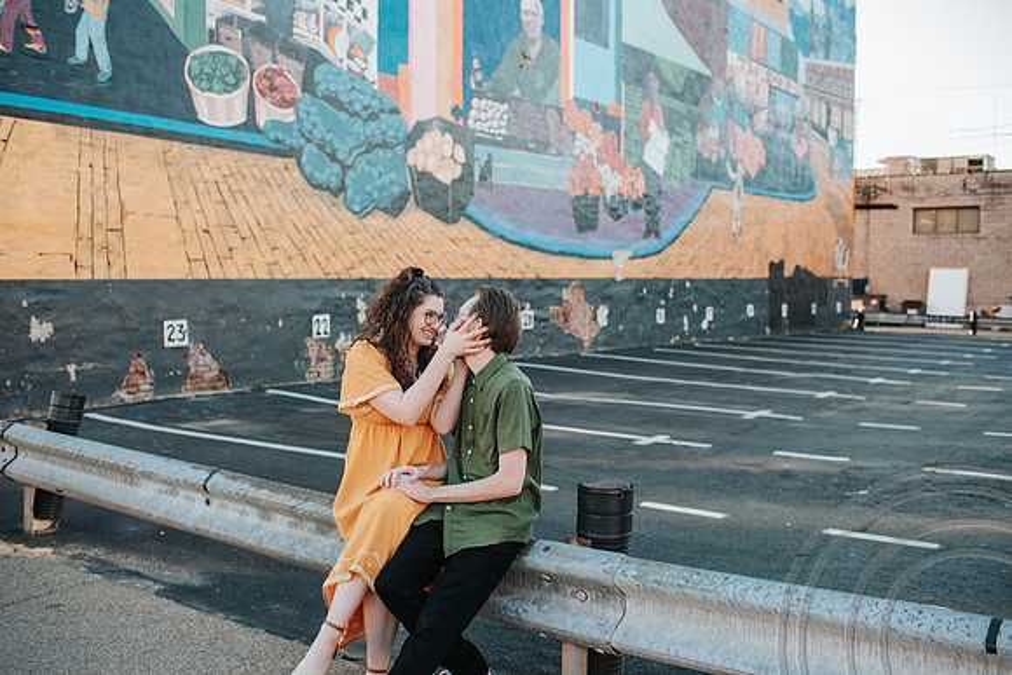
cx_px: 506
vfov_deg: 37.9
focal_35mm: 35
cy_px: 338
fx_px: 984
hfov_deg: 54.4
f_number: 3.2
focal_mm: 35
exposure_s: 1/1250
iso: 800
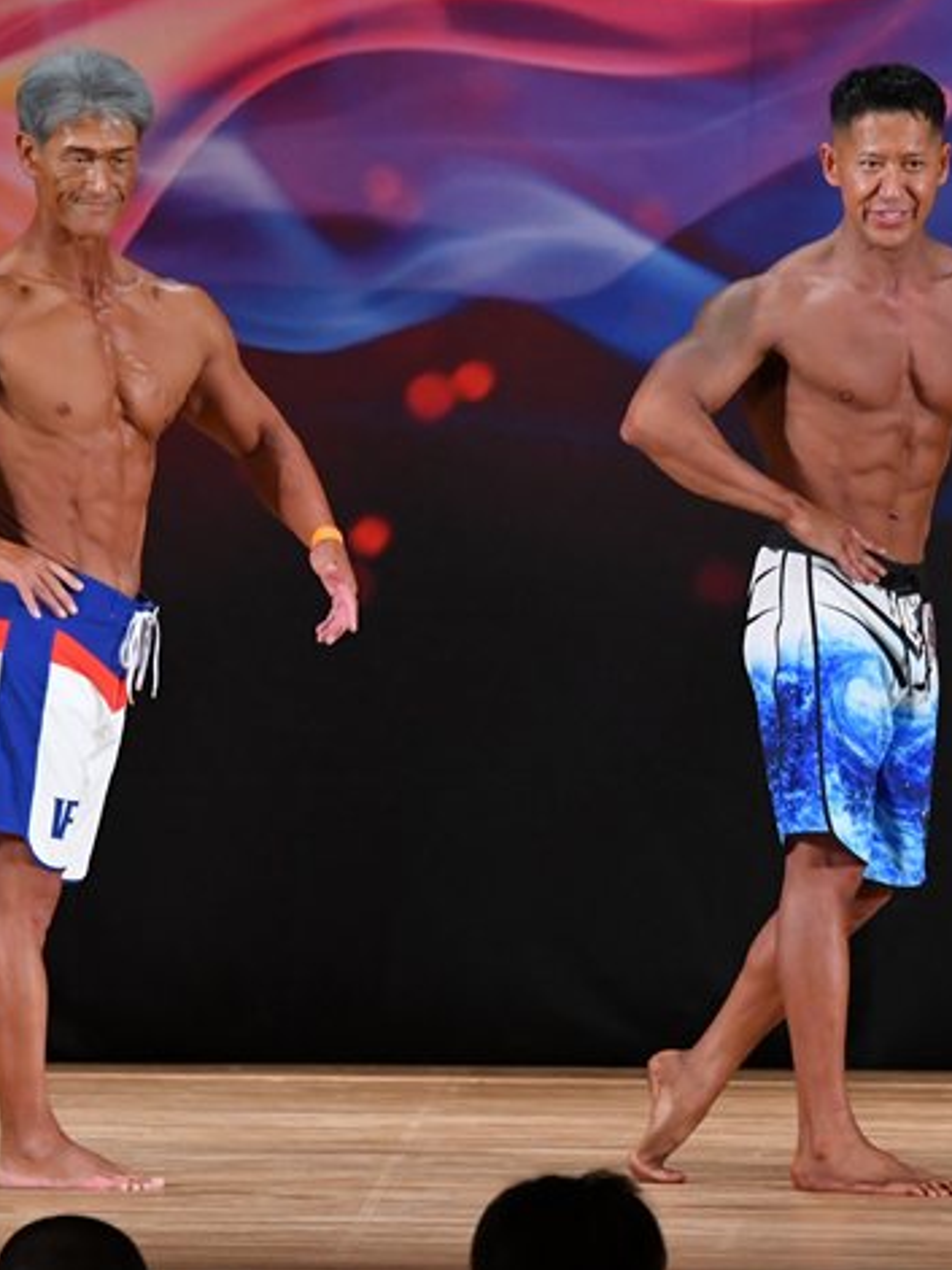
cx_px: 627
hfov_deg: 4.2
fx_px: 13060
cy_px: 580
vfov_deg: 5.6
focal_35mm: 356
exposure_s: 1/400
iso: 3200
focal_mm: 150
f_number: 5.6
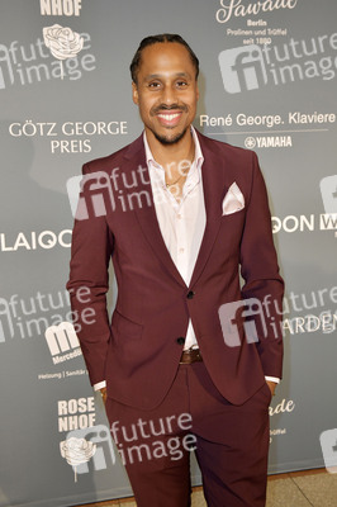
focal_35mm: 42
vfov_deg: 46.4
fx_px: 591
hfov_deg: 31.8
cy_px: 254
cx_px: 168
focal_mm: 42
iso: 1250
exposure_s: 1/200
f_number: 6.3
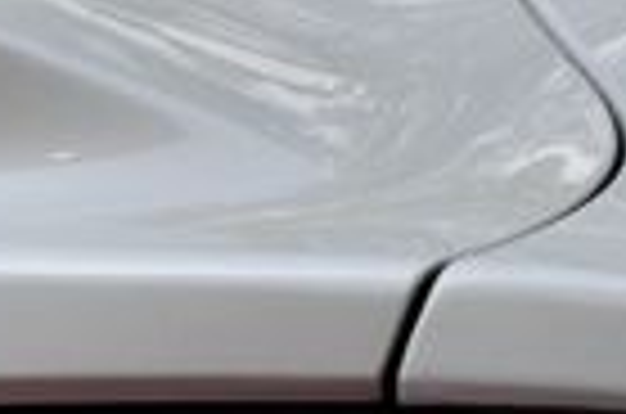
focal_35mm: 705
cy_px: 585
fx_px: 12231
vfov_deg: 1.9
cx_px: 153
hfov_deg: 2.9
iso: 160
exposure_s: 1/250
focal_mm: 102
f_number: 8
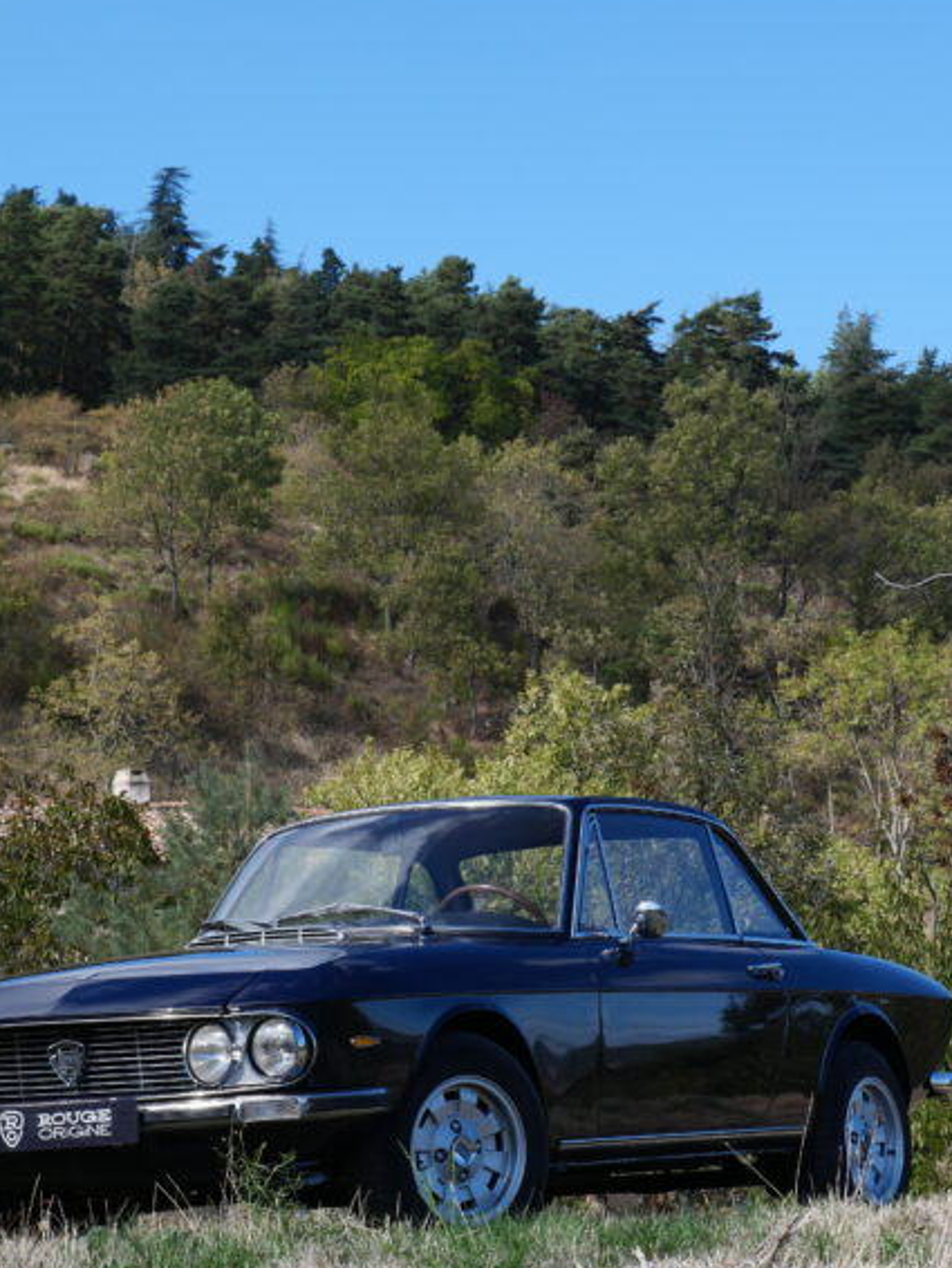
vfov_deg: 17.4
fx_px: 4140
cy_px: 757
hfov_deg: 13.1
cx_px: 486
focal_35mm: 113
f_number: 8
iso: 200
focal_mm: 40
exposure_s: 1/400
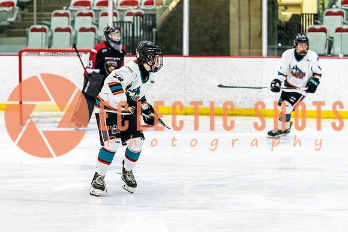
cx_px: 126
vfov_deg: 7.4
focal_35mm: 185
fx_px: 1784
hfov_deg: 11.1
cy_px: 120
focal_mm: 135
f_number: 2.8
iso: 3200
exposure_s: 1/640
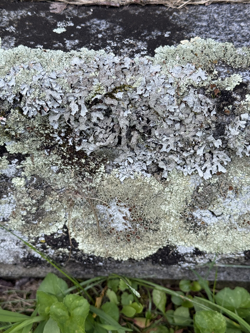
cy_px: 166
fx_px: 462
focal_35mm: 48
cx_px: 125
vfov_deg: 39.7
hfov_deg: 30.3
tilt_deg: -47.0
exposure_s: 1/231
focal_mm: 6.76
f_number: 1.78
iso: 64
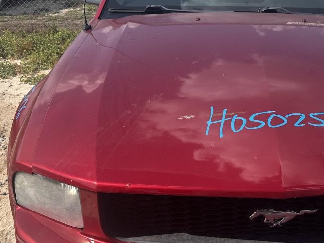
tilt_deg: -30.3
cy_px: 175
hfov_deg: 39.5
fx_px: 431
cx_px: 261
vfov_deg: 31.1
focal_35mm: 46
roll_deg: +1.7
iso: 80
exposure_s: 1/2591
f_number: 1.78
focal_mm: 6.86
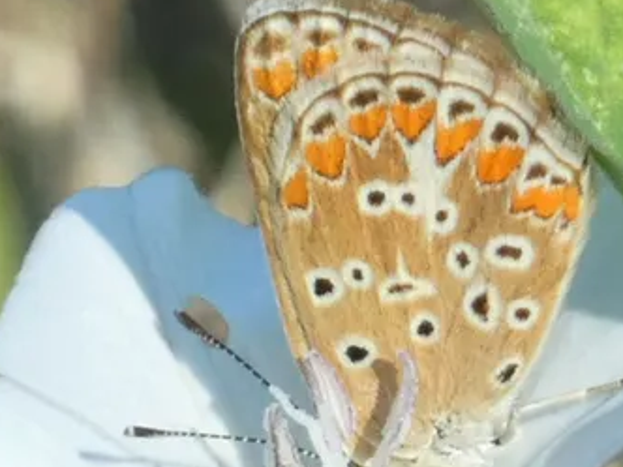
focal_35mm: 824
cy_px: 353
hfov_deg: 2.4
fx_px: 14830
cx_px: 336
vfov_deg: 1.8
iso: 200
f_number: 5.6
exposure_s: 1/100
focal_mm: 76.7
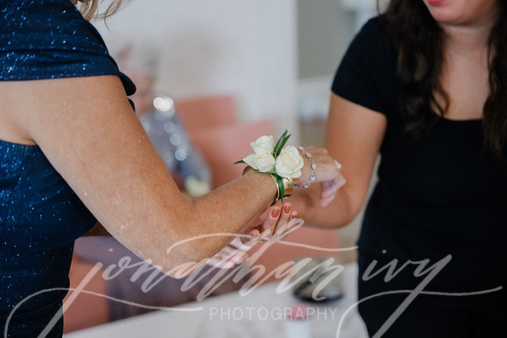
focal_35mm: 64
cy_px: 169
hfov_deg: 31.4
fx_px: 902
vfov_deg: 21.3
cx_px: 254
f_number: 2.8
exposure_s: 1/320
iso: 1600
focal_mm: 64
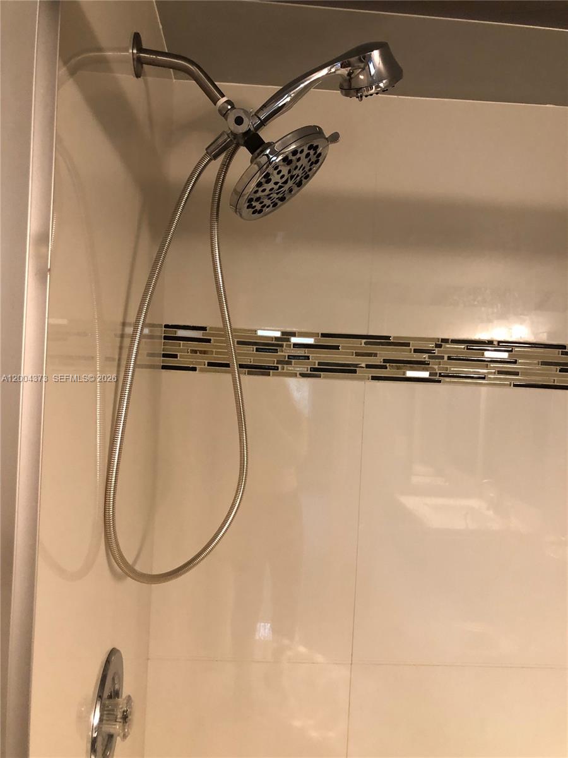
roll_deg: -3.4
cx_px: 284
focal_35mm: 28
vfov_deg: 63.4
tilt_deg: -1.0
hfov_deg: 49.7
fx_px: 613
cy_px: 379
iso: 64
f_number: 1.8
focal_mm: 3.99
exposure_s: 1/15
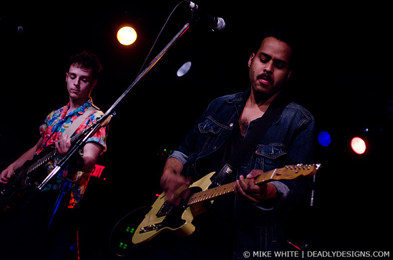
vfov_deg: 20.5
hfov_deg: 30.6
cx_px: 196
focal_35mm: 66
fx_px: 719
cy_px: 130
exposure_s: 1/80
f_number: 2.8
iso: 1600
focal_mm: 44
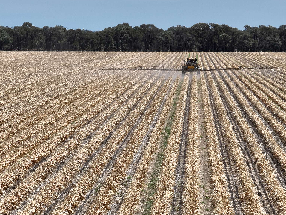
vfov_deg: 7.4
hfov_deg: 9.8
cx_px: 177
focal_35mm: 202
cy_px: 112
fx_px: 1669
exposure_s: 1/500
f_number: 4.4
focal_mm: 29.85
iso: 100
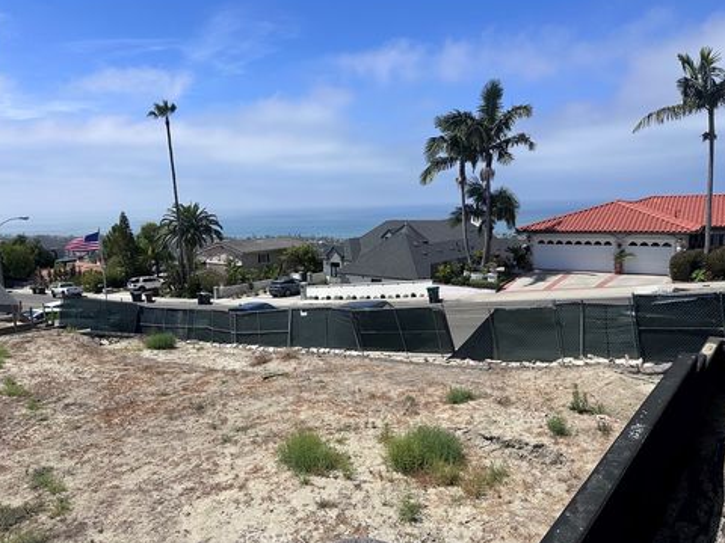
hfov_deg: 69.4
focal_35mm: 25
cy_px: 268
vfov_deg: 54.9
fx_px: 524
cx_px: 364
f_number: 1.78
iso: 80
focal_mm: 6.86
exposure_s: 1/7042
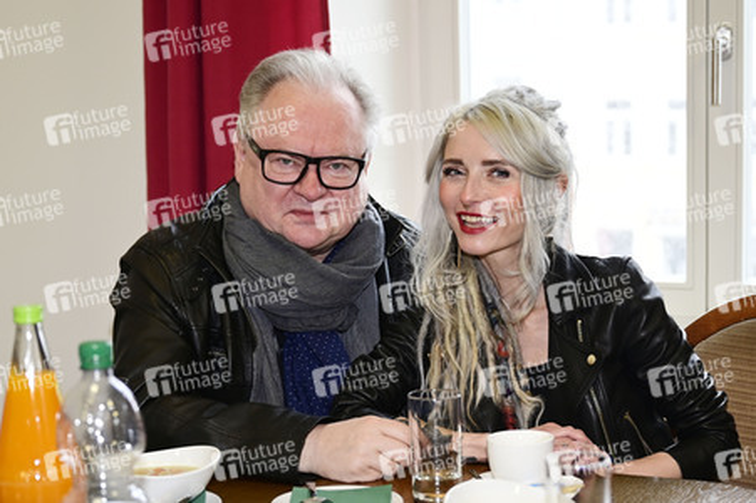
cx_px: 378
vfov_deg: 28.6
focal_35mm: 47
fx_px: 986
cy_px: 252
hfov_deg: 41.9
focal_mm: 47
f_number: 3.2
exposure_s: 1/200
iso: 800
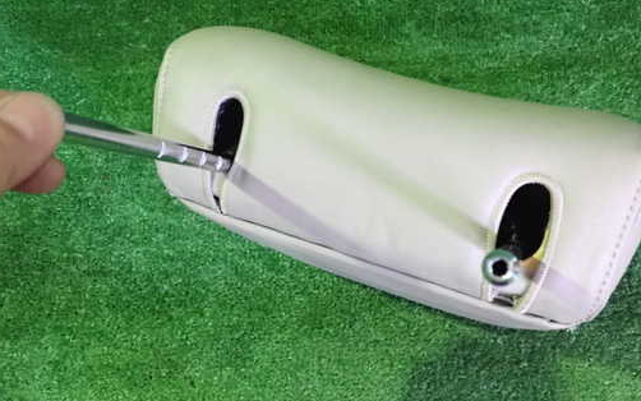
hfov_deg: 51.3
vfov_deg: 33.6
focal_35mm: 38
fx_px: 664
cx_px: 372
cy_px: 197
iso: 1600
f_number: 2.3
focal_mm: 5.4
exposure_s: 1/100
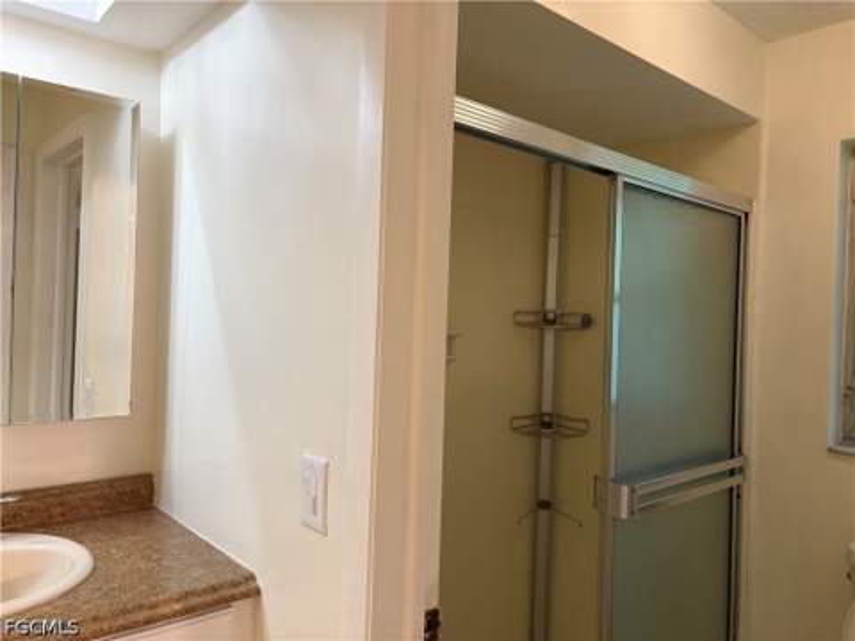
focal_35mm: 26
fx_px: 642
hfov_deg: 67.3
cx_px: 428
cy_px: 320
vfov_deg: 53.1
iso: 125
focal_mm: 5.96
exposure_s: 1/60
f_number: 1.6
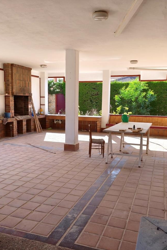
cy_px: 125
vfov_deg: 58.7
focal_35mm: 32
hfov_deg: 41.1
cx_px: 83
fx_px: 223
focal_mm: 6.45
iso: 50
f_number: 1.62
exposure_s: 1/181
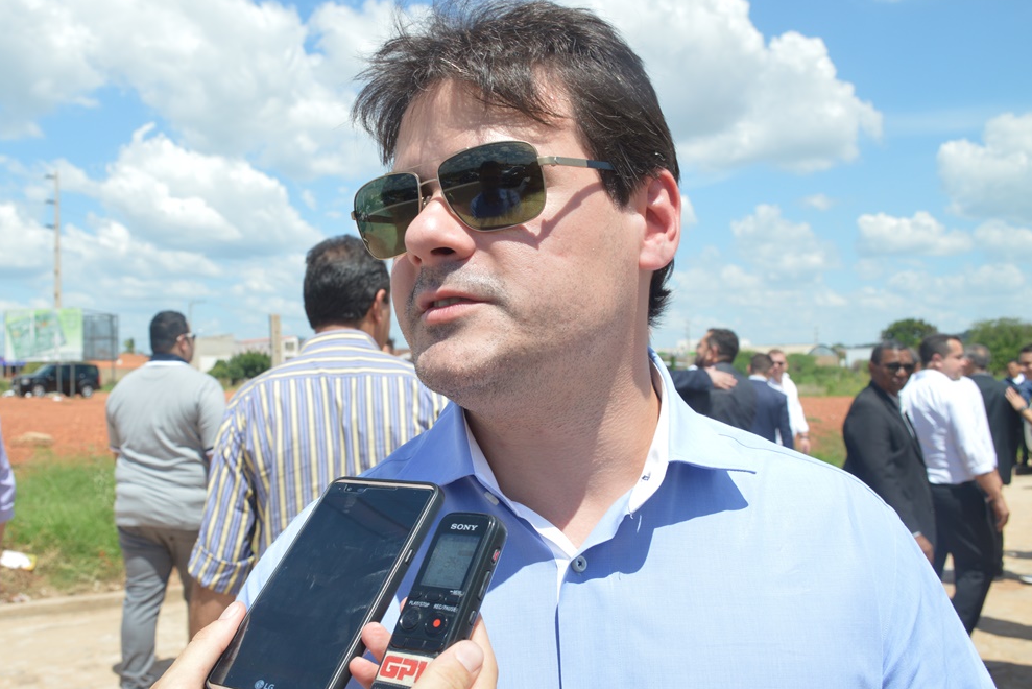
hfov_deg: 60.3
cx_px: 513
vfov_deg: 42.4
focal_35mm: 31
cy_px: 343
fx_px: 889
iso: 100
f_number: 9
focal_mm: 20
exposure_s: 1/320
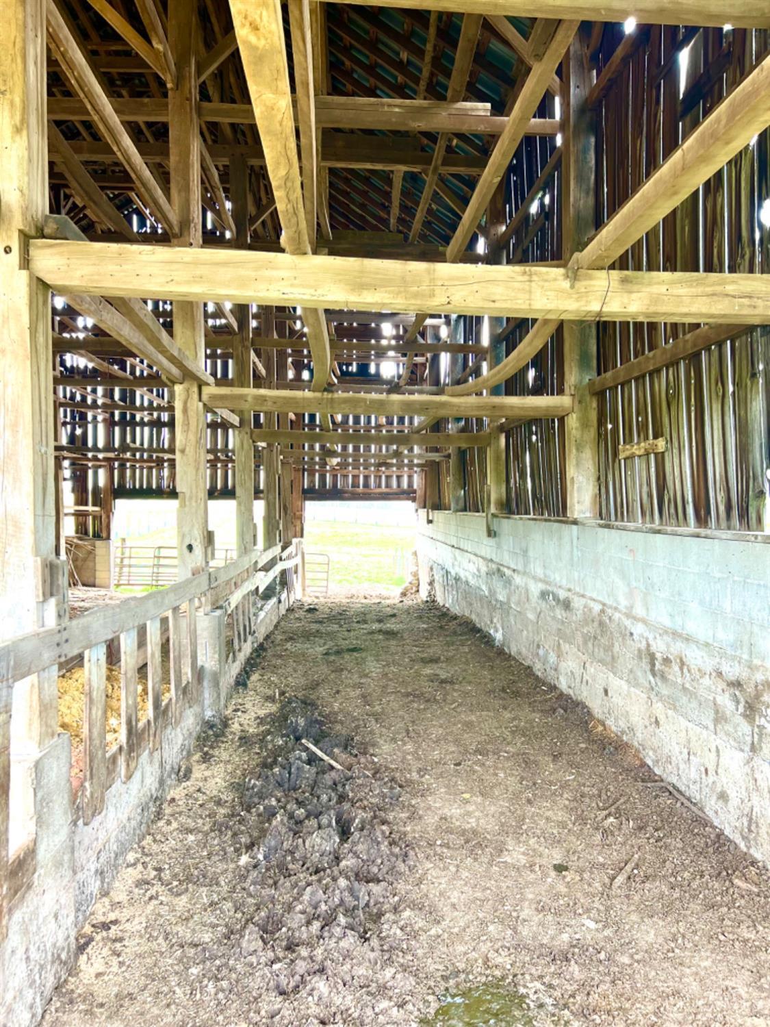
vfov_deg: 67.3
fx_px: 771
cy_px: 514
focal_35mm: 26
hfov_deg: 53.1
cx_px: 385
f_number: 1.5
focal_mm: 5.7
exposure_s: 1/121
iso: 50
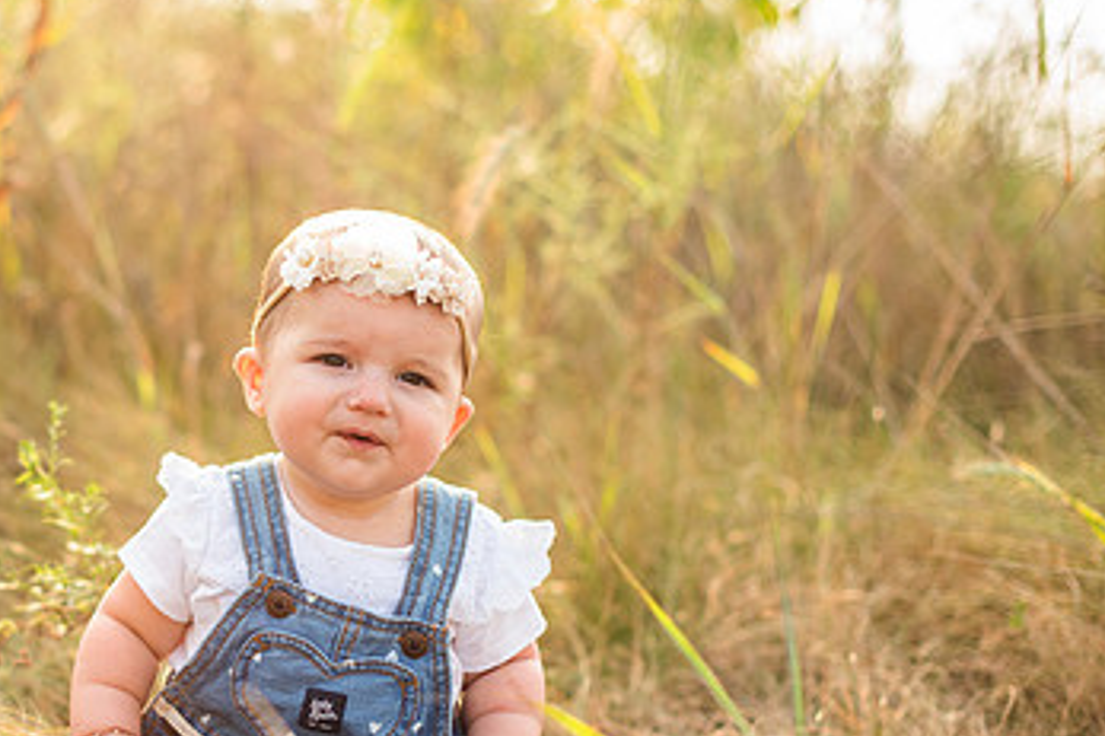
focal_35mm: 87
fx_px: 2669
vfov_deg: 15.7
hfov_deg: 23.1
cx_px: 231
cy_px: 493
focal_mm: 50
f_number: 2
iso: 400
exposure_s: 1/2500
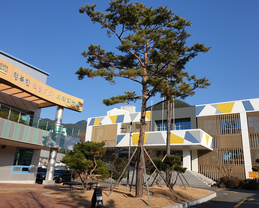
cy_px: 105
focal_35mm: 28
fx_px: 215
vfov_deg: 51.5
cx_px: 138
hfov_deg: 62.2
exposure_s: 1/1477
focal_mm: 4.3
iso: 50
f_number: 2.4
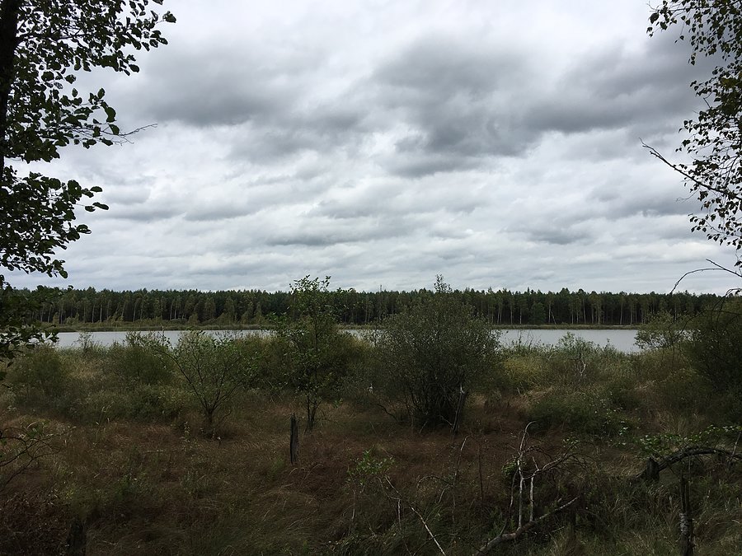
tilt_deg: +3.7
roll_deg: -0.3
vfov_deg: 48.2
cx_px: 371
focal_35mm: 29
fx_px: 622
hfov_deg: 61.7
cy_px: 278
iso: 25
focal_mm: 4.15
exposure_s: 1/1570
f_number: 2.2
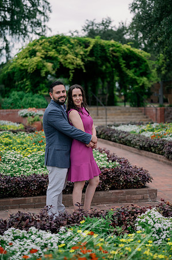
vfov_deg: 39.6
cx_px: 86
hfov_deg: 26.9
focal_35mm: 50
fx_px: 359
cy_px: 130
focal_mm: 50
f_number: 2
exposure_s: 1/1000
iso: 160
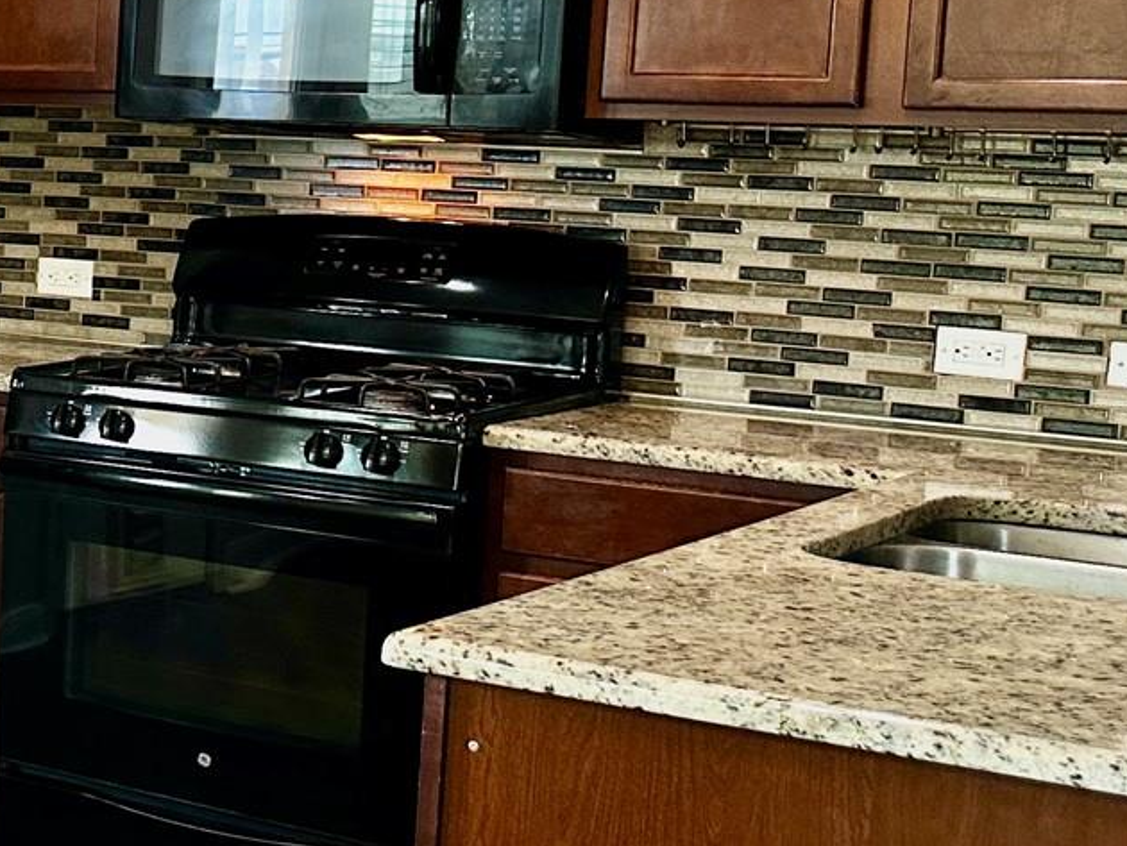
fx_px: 2540
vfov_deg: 18.9
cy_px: 290
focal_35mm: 78
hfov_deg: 20.4
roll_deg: -1.6
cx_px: -682
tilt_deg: -4.0
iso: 125
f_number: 1.78
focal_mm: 6.86
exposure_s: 1/120
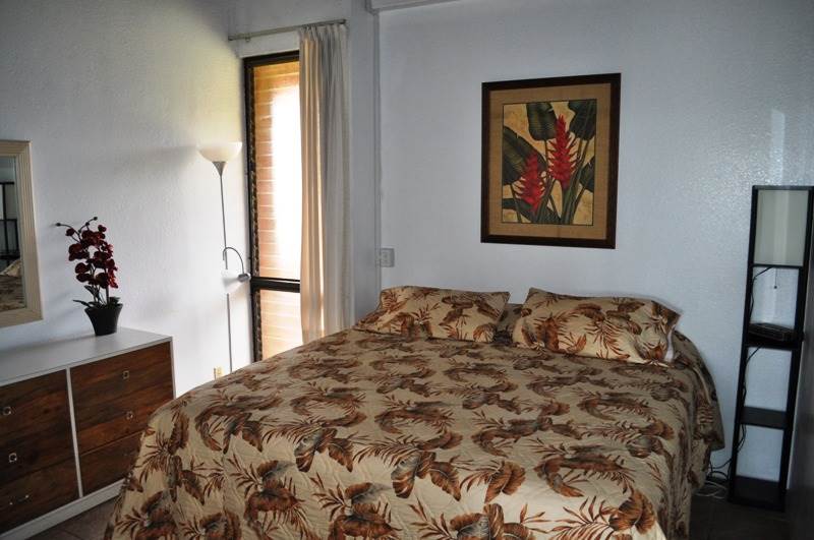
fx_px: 610
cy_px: 270
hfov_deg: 67.5
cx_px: 407
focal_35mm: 27
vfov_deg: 47.8
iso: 720
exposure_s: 1/125
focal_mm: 18
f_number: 3.5
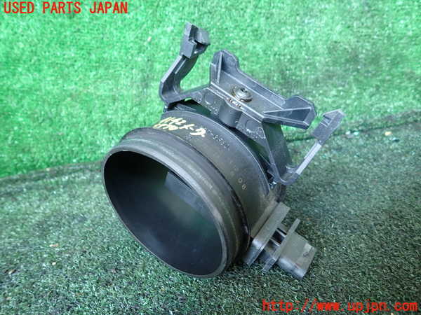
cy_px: 158
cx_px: 210
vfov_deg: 54.9
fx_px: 304
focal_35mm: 25
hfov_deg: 69.4
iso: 200
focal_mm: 4.5
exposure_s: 1/40
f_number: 2
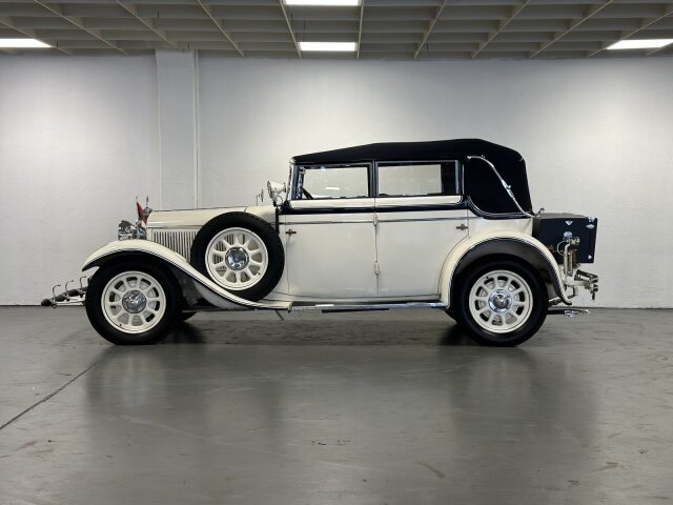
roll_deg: +0.0
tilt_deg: -4.2
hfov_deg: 39.7
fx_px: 933
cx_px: 336
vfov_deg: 30.3
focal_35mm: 48
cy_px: 252
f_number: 1.78
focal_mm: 6.86
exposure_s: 1/50
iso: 64
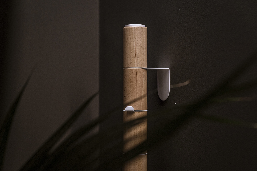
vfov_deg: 16.1
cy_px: 86
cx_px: 128
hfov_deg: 23.9
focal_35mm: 85
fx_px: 607
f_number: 4
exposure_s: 1/20
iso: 320
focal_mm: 85
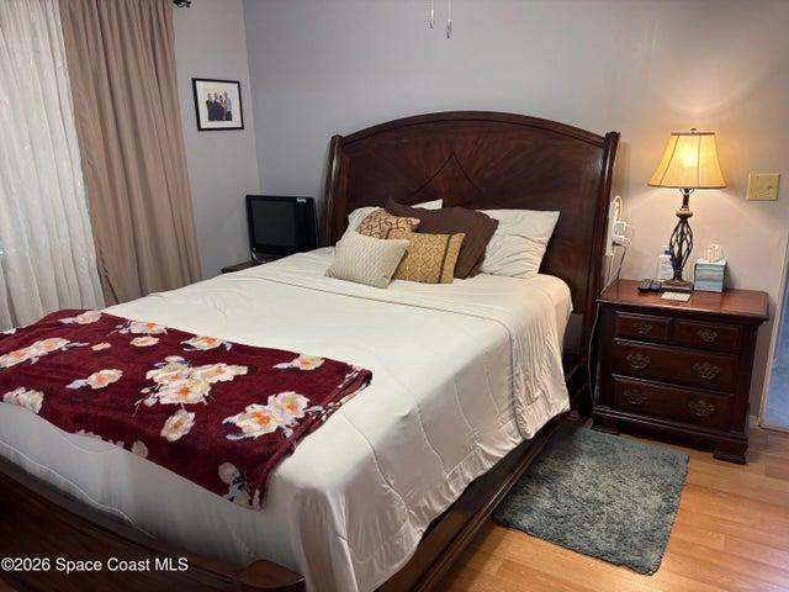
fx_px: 593
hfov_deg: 67.3
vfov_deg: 53.1
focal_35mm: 26
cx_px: 394
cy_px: 296
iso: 125
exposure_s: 1/60
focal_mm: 5.96
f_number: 1.6
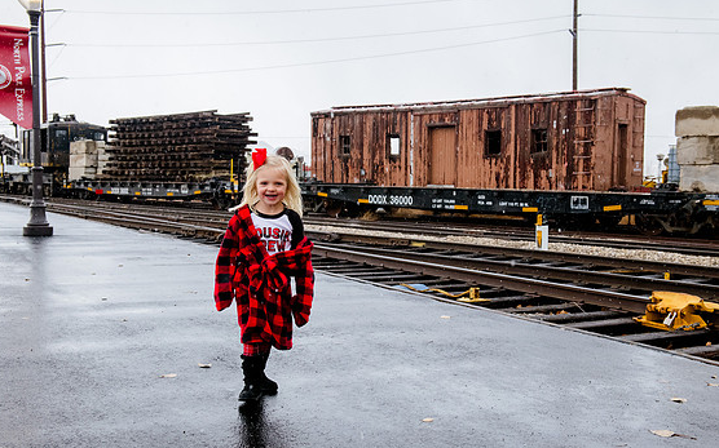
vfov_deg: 28.6
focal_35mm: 45
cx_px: 357
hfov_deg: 44.4
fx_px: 881
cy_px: 226
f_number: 7.1
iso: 1250
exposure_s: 1/320
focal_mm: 40
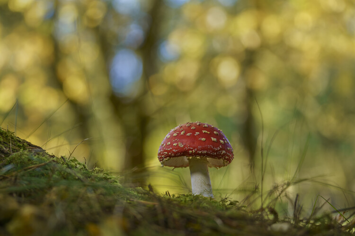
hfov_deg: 20.4
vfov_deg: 13.7
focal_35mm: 100
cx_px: 178
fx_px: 986
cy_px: 118
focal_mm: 100
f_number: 5
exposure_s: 1/125
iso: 125
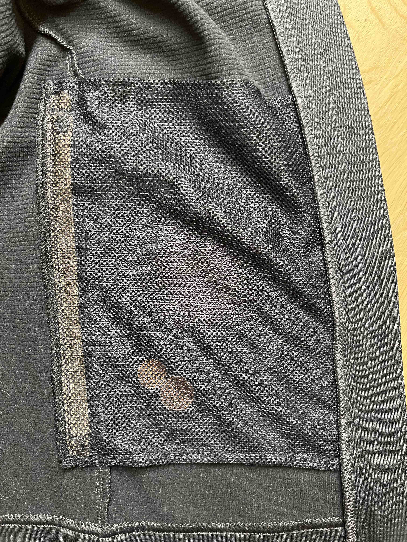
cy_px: 271
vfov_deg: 67.3
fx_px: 408
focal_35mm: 26
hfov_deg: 53.1
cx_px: 204
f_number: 1.6
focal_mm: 5.1
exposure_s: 1/33
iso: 500
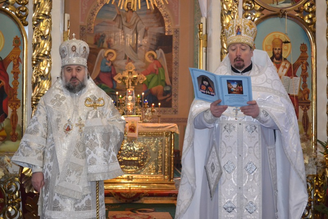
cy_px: 110
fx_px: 492
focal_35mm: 54
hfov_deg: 36.9
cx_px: 164
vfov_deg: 25.0
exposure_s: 1/60
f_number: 5
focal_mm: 36
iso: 3200
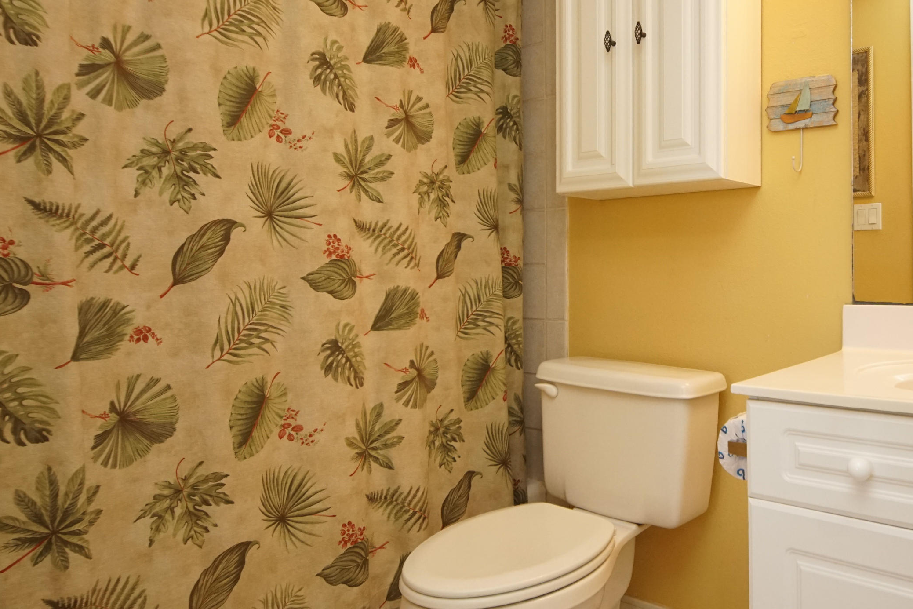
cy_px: 271
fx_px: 659
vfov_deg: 49.5
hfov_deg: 66.7
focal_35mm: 26
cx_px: 637
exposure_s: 1/160
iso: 1600
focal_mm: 12
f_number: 4.5
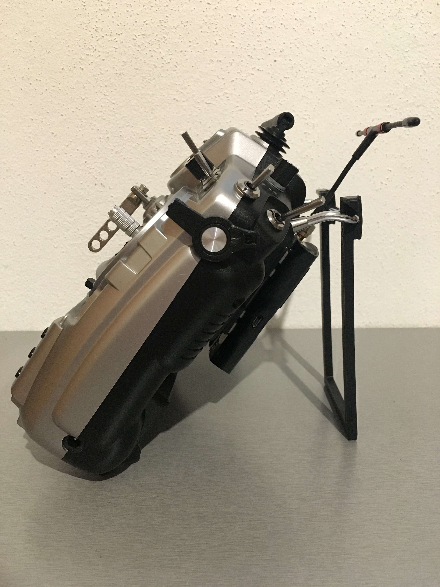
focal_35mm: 29
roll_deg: +1.2
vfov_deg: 61.7
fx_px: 491
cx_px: 220
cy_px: 294
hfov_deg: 48.2
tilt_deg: -13.7
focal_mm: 4.15
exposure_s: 1/17
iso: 250
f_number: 2.2
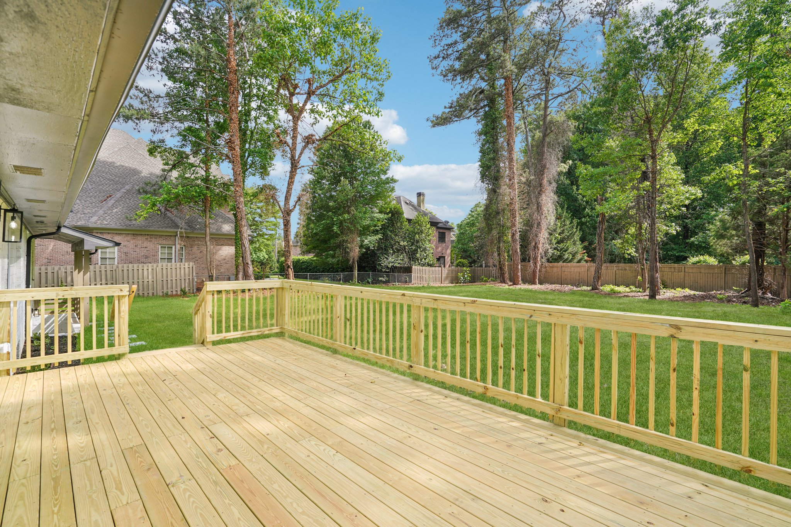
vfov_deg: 73.7
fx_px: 352
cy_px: 264
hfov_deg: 96.7
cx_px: 396
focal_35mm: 16
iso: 100
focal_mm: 16
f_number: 8
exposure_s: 1/50
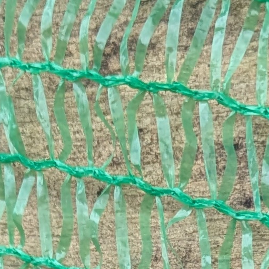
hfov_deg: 8.7
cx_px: 183
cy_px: 661
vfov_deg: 8.0
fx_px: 1758
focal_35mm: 200
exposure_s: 1/204
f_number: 1.89
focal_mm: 5.43
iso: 41
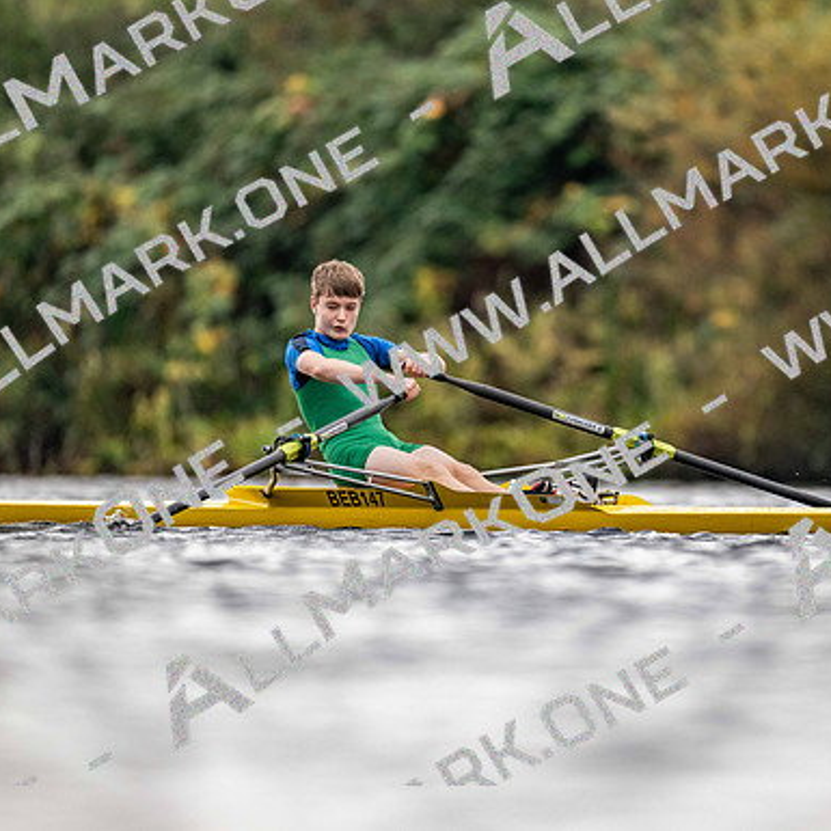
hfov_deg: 2.3
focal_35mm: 769
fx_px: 20886
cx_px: 604
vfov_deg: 2.3
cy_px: 416
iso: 2000
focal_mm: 600
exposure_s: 1/2500
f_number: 4
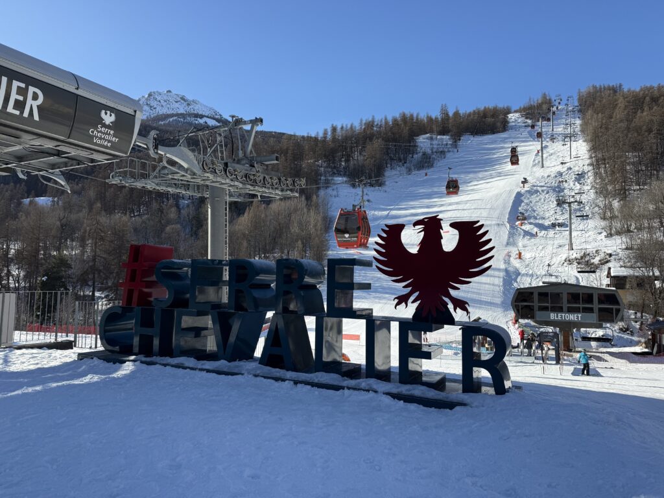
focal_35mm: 24
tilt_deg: +4.8
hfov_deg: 71.6
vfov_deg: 56.8
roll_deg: -1.0
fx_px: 460
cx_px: 332
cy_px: 249
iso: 80
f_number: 1.78
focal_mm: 6.76
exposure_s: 1/3584
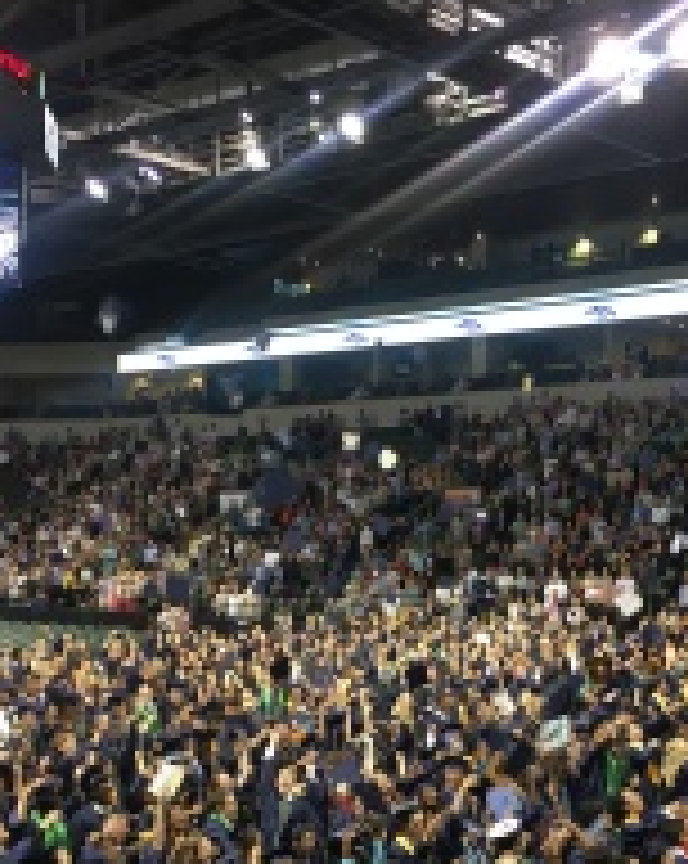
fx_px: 1378
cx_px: 409
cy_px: 603
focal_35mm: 54
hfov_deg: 28.0
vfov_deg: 34.3
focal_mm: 4.15
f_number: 2.2
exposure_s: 1/30
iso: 64
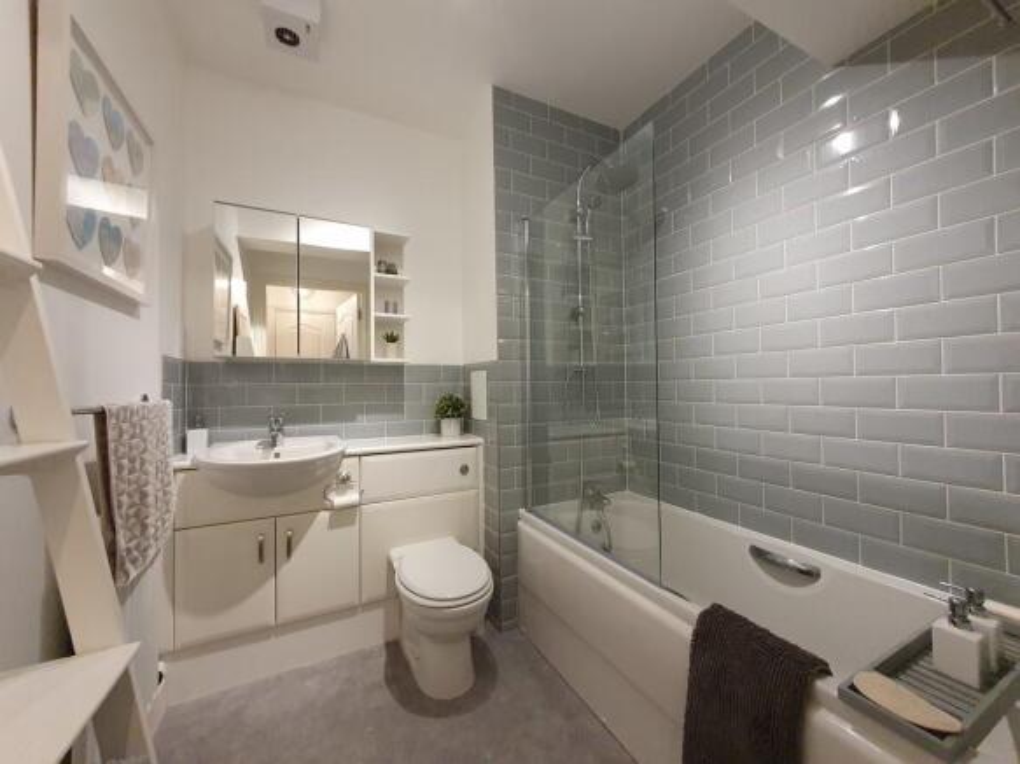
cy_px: 382
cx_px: 510
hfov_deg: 106.2
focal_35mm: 13
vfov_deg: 89.9
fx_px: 383
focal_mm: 1.8
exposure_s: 1/50
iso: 400
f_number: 2.2
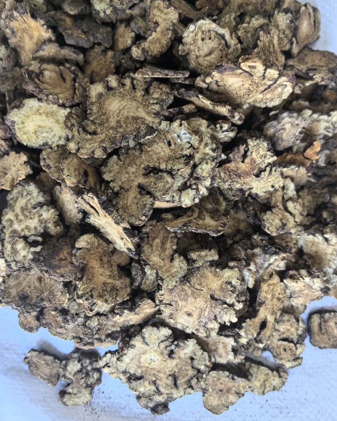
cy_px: 202
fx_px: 362
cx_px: 166
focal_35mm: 29
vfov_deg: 60.4
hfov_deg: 50.0
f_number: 2
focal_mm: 5.75
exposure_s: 1/100
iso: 125
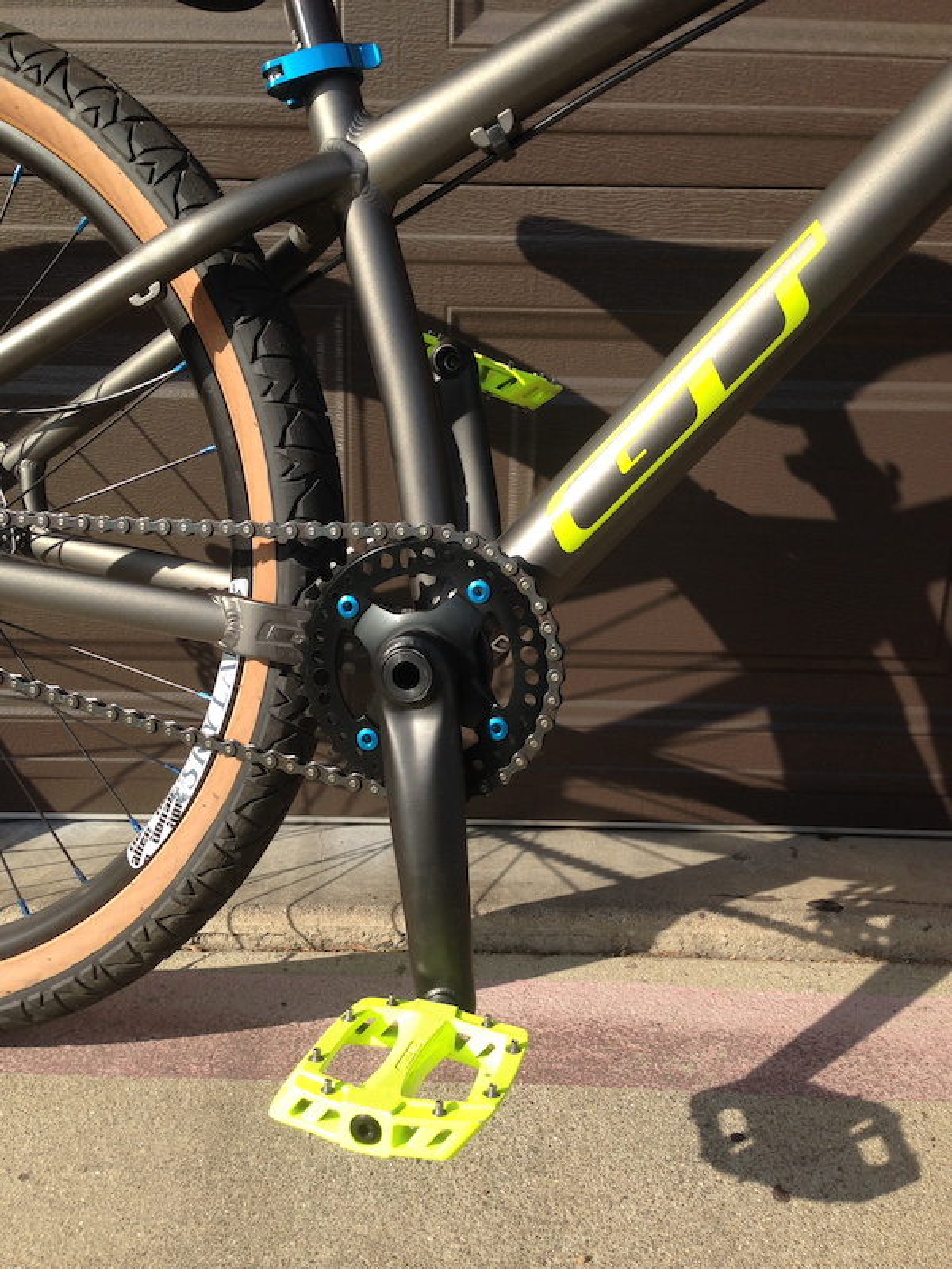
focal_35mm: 33
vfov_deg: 55.4
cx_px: 476
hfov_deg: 42.9
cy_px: 634
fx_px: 1210
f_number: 2.4
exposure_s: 1/919
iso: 50
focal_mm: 4.12
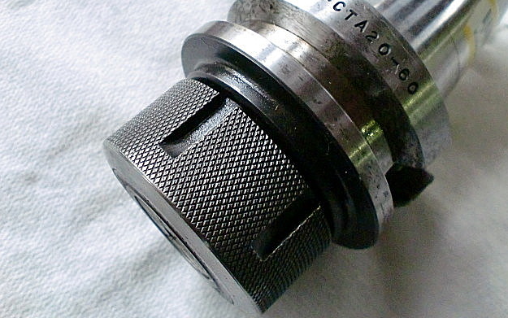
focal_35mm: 38
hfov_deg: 51.5
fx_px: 526
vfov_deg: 33.6
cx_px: 259
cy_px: 155
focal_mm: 6.3
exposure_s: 1/60
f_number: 3.1
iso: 1000
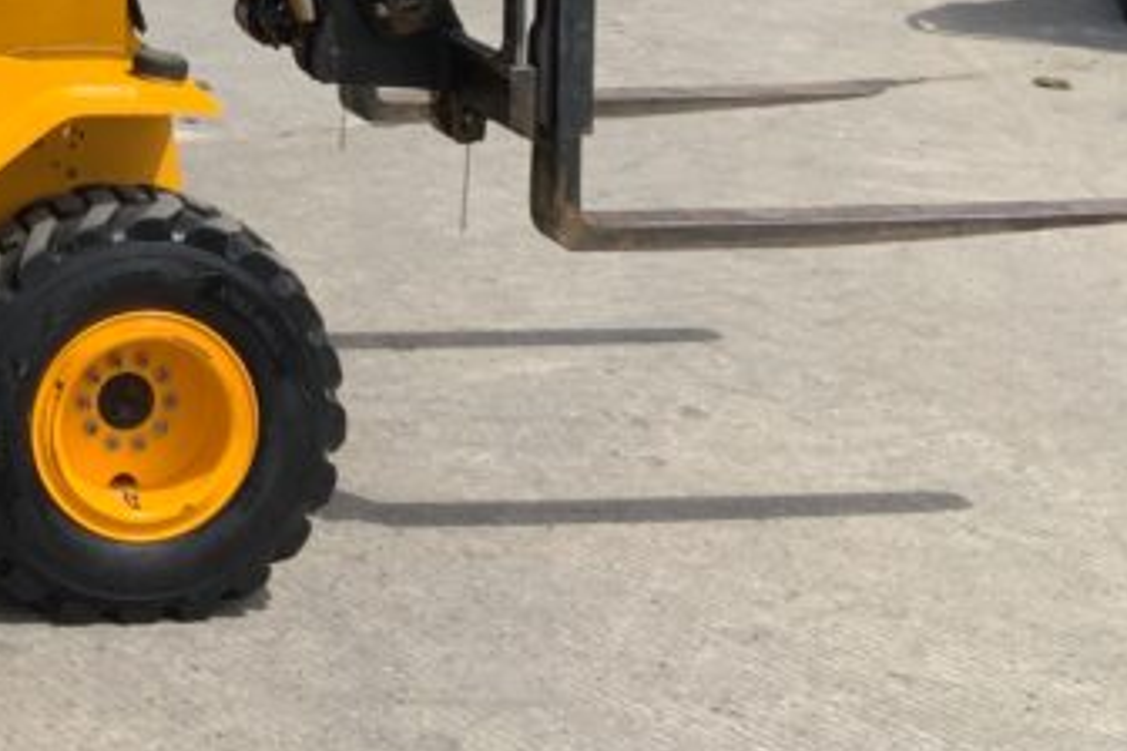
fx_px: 2880
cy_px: -285
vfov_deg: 14.1
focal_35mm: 92
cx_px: -181
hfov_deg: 20.8
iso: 16
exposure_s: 1/2227
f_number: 1.8
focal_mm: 3
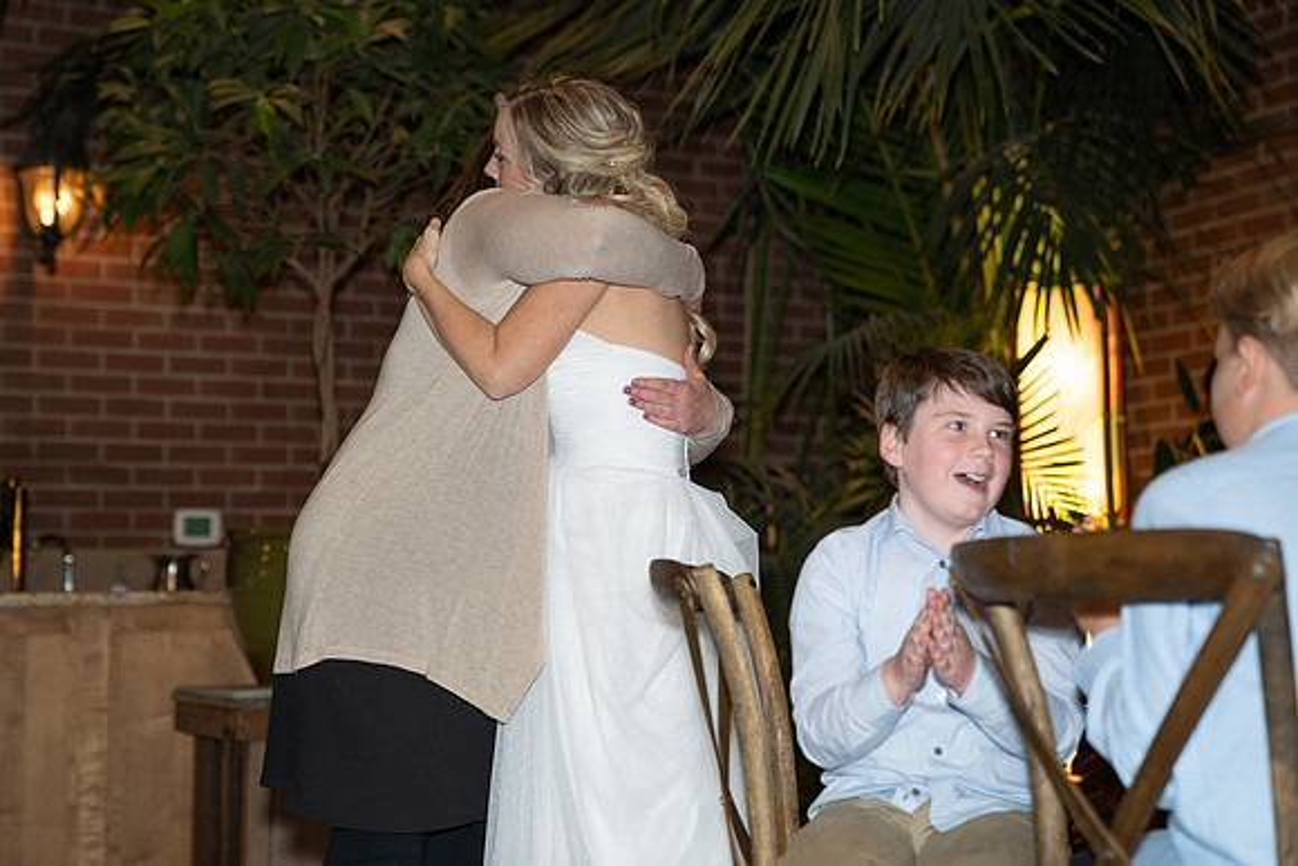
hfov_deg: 30.5
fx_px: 2380
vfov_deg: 20.6
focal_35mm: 66
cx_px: 649
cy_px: 433
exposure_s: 1/125
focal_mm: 66
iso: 2000
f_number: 2.8
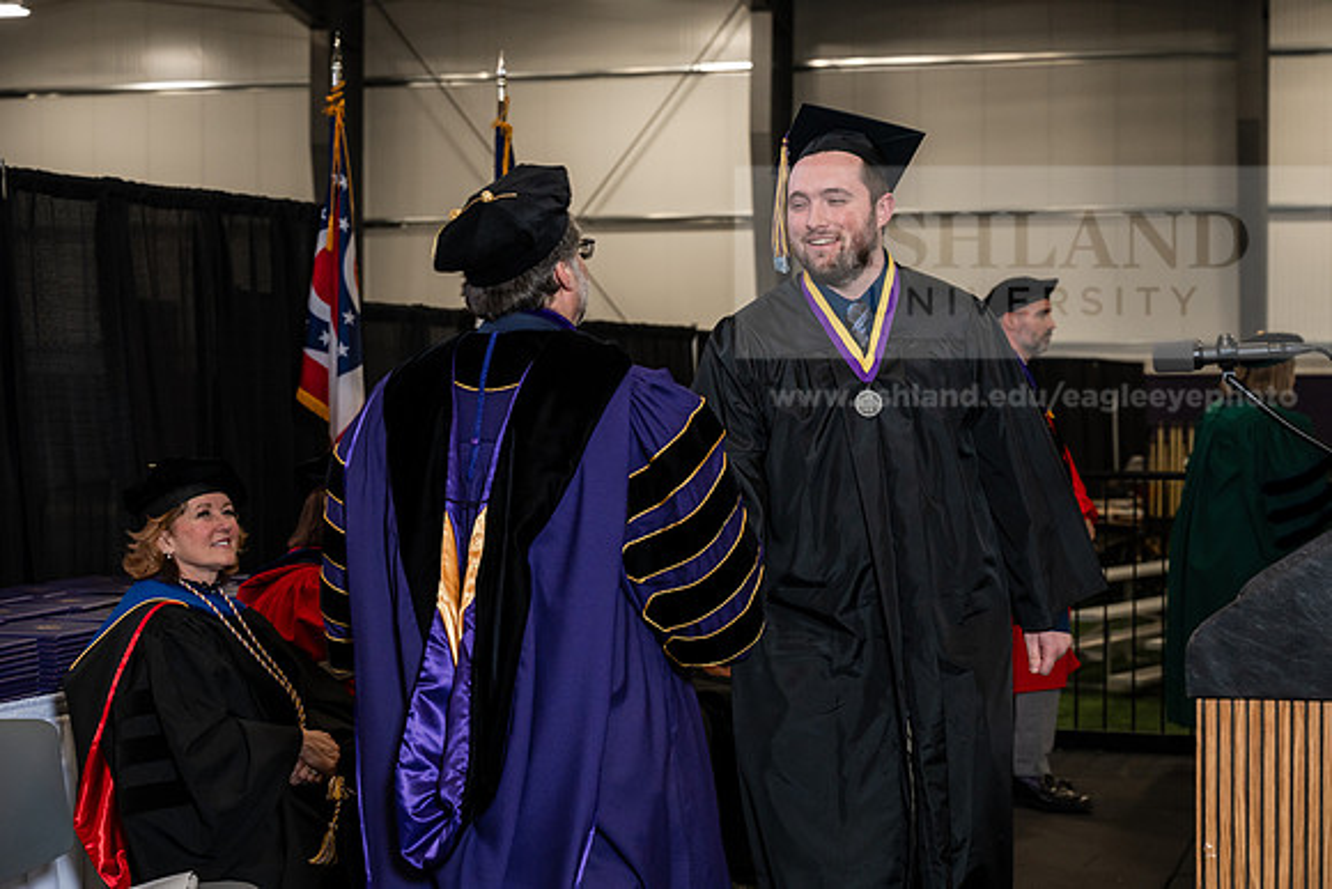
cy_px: 444
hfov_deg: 28.8
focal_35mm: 70
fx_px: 2590
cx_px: 666
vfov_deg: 19.5
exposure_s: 1/200
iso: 1250
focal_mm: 70
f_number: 5
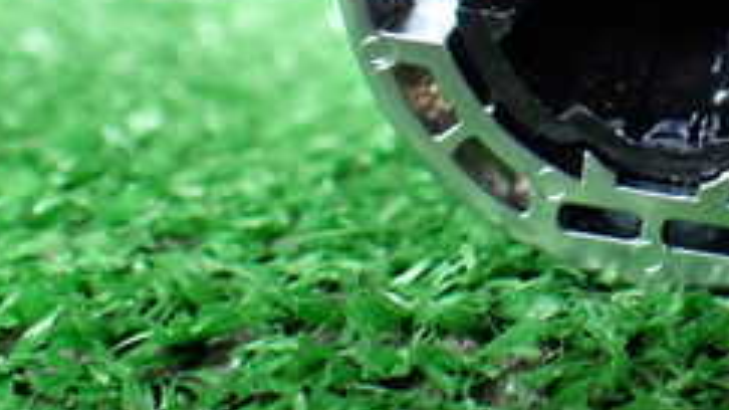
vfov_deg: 14.6
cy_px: -42
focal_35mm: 81
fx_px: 1565
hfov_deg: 25.3
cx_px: 672
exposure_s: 1/125
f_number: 2.3
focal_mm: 5.4
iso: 500
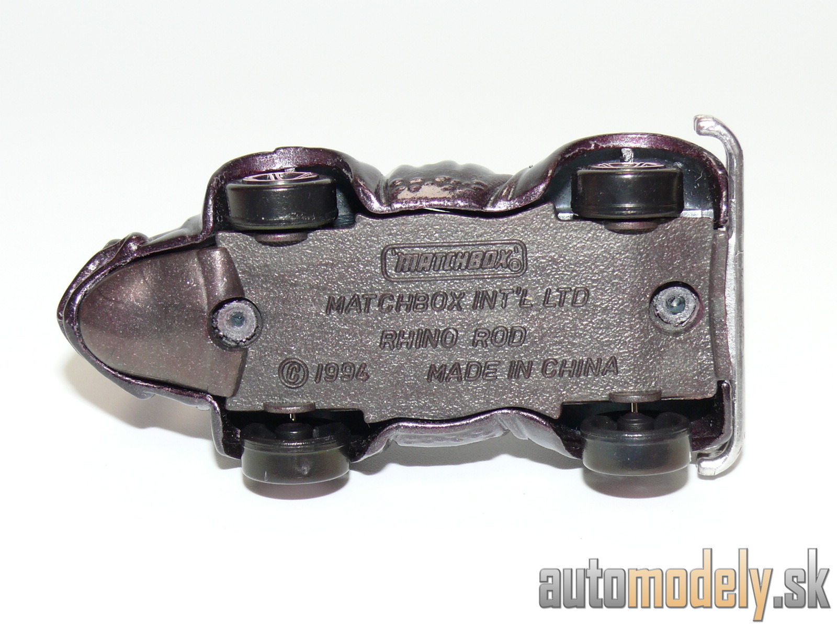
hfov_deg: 22.5
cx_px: 418
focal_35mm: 87
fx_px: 2104
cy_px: 314
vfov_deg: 17.0
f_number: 4
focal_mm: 12.2
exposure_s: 1/30
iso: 100
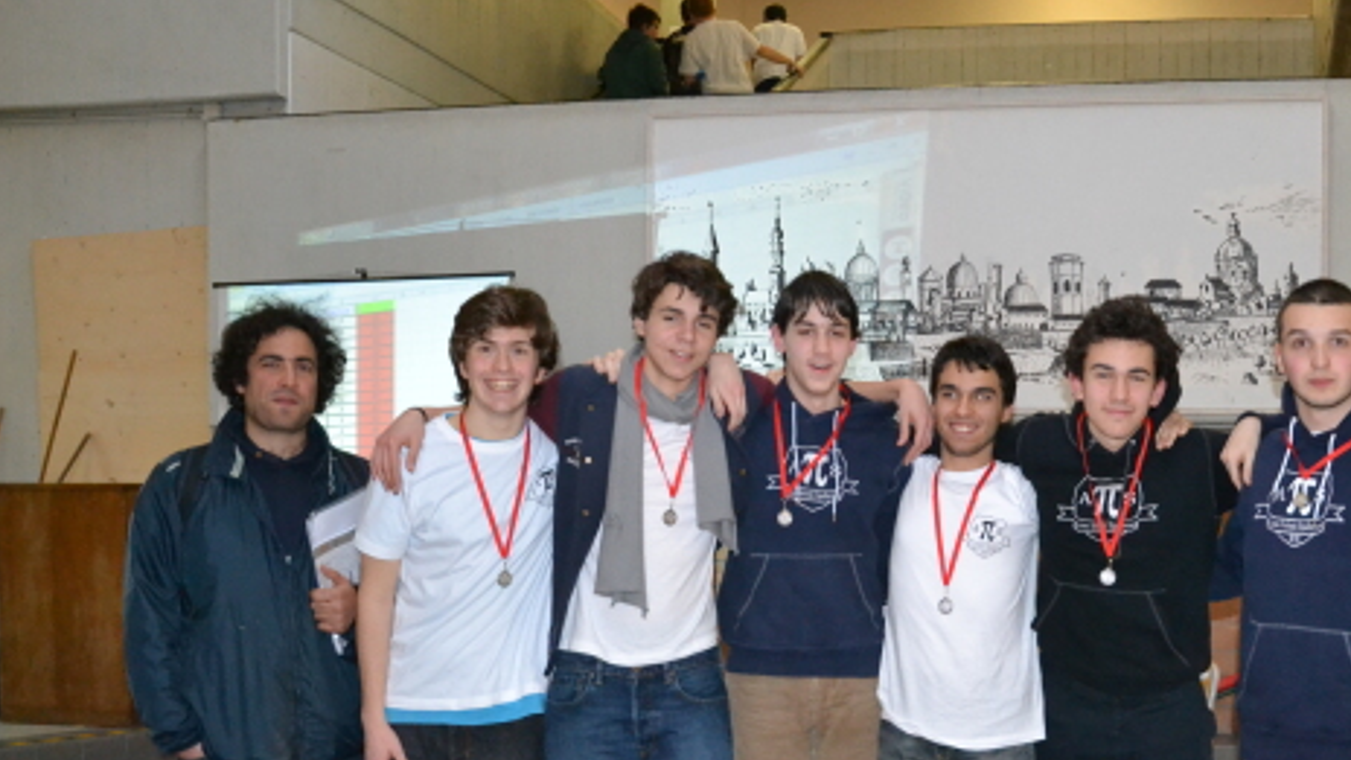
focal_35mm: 39
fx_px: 1397
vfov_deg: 30.1
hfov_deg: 50.6
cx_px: 914
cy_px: 537
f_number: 3.5
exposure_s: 1/60
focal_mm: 18
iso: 3200
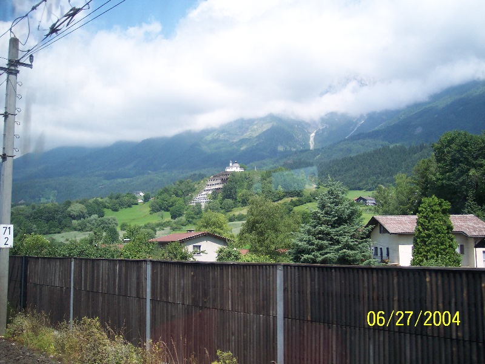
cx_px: 242
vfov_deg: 37.7
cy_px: 182
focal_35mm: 38
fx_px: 532
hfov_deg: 49.0
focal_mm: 8
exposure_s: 1/500
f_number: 2.8
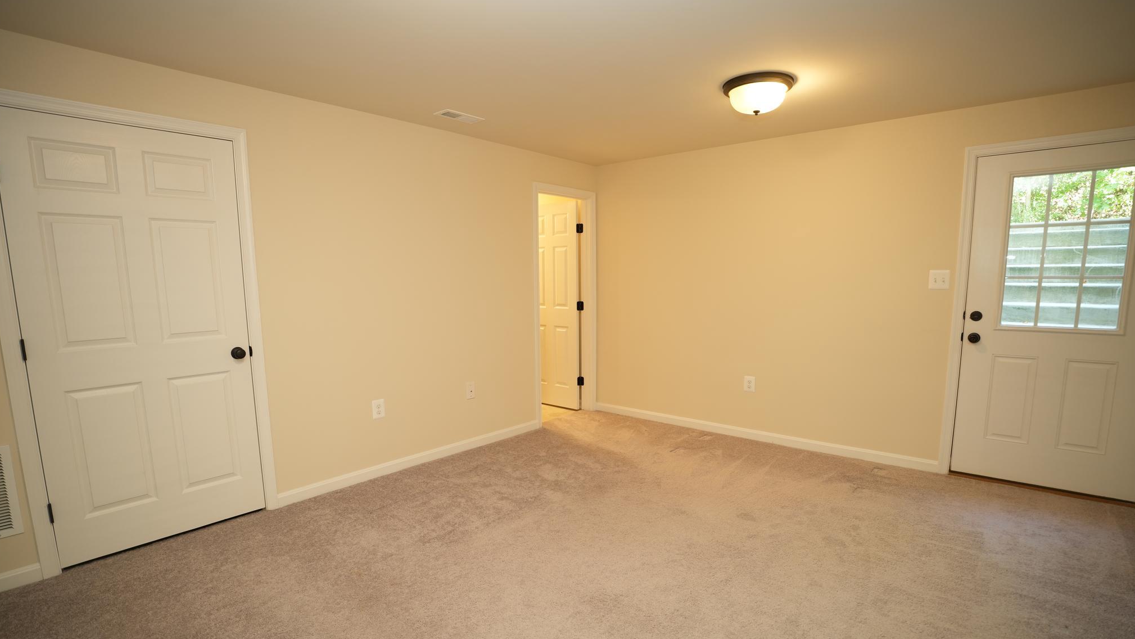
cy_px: 360
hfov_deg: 93.1
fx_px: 537
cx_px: 567
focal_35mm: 18
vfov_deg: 61.2
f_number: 2.8
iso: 500
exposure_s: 1/60
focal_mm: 16.8
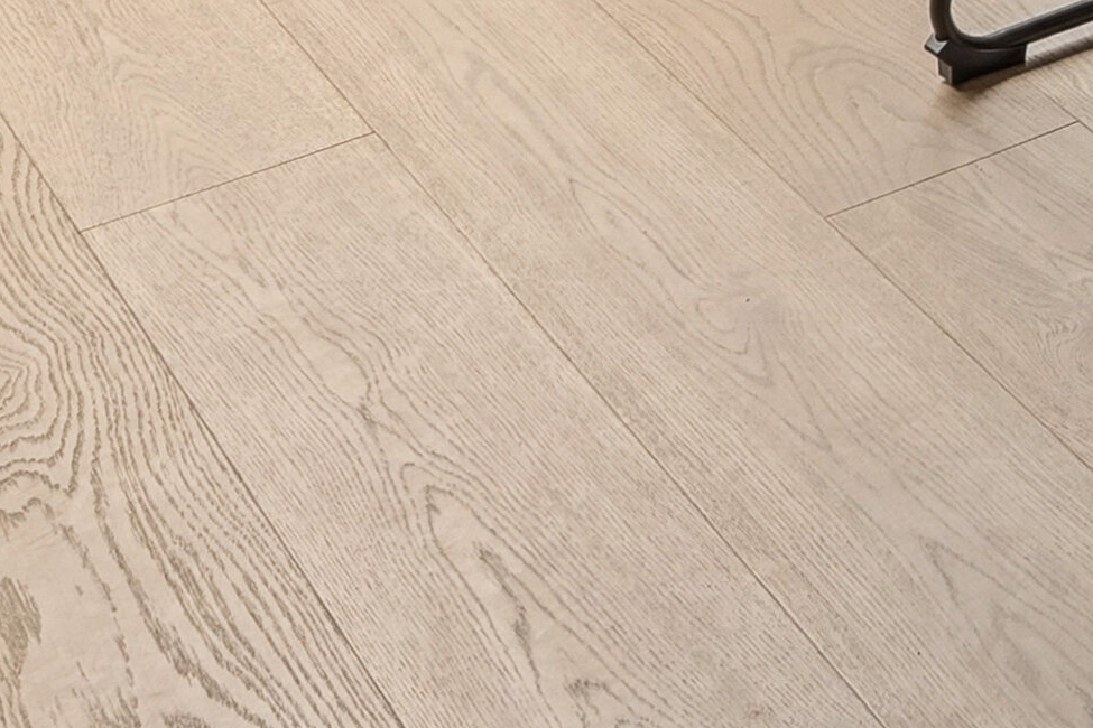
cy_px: -1695
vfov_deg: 8.9
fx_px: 3491
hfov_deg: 15.9
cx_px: 1769
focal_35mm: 115
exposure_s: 1/10
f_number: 8
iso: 100
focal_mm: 16
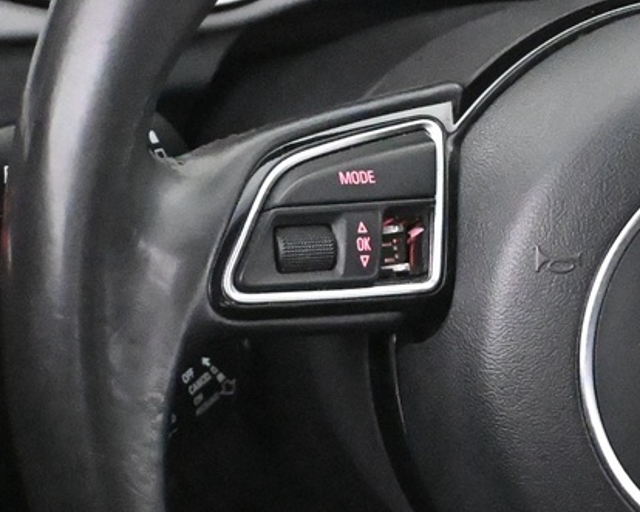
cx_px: 655
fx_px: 3027
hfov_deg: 11.9
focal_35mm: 160
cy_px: 223
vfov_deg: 9.7
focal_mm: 29
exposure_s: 1/50
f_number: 4.8
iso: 12800
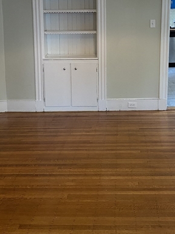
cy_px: 67
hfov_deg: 28.0
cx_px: 101
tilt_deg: -10.5
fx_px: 351
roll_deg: +0.2
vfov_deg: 36.2
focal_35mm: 52
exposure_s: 1/60
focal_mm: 4.25
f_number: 1.8
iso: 320
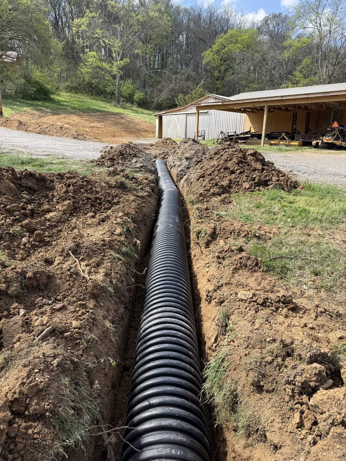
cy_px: 230
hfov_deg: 56.8
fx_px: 320
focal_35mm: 24
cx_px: 173
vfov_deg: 71.6
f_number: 1.78
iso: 80
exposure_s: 1/1139
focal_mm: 6.76
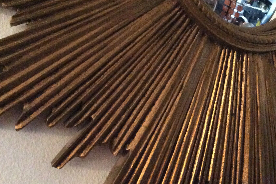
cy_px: 73
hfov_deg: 38.9
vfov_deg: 26.4
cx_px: 149
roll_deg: -2.8
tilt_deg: +8.1
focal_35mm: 51
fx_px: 391
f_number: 2.4
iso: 640
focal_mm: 3.3
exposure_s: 1/17
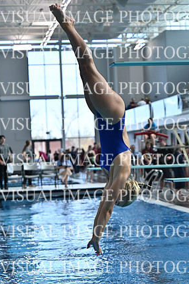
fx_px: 747
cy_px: 178
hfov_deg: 14.4
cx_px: 114
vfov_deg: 21.4
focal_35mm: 95
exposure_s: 1/1600
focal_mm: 70
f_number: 2.8
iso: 640
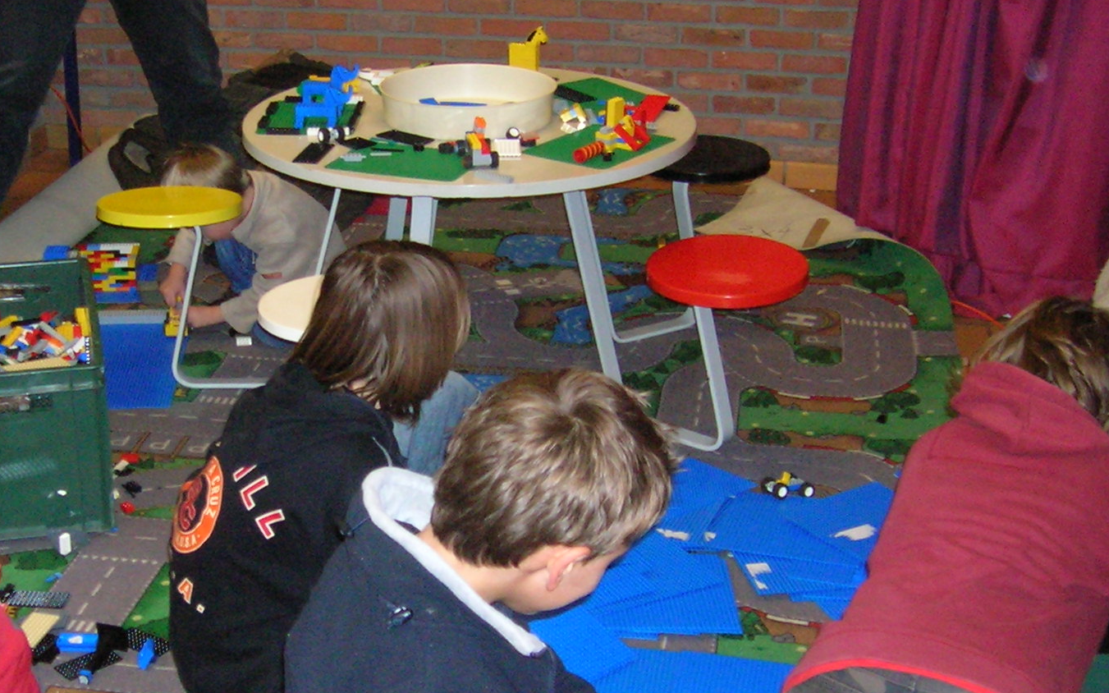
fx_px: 1843
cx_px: 419
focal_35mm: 61
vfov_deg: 21.3
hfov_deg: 33.3
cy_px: 395
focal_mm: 5.7
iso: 200
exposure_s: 1/60.1
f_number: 2.9
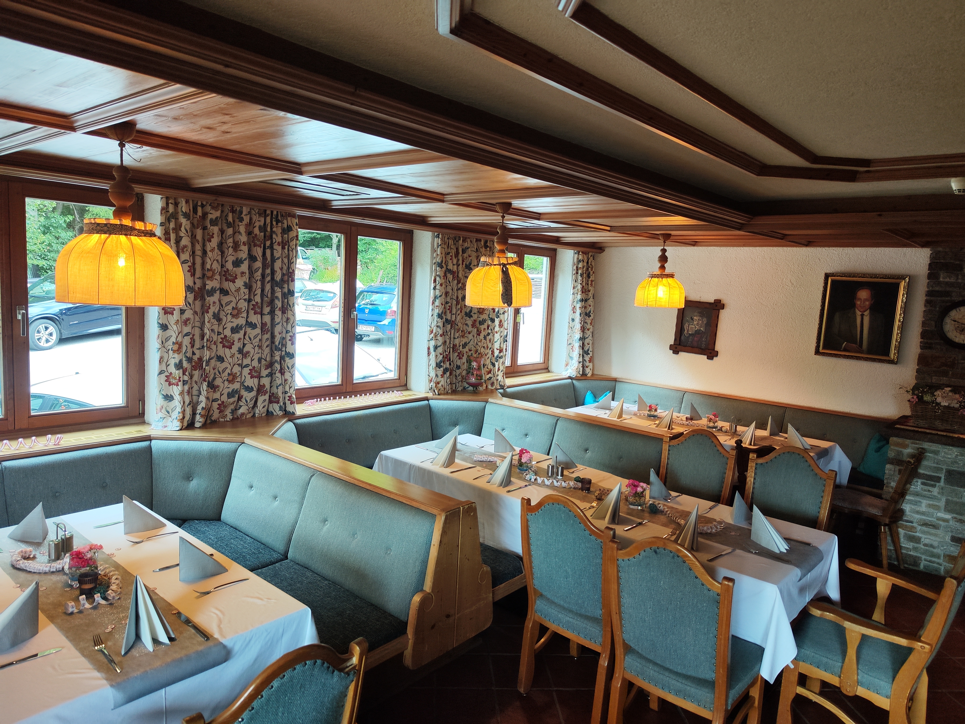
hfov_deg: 73.9
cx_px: 482
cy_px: 362
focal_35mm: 23
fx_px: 641
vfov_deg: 58.9
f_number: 1.69
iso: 349
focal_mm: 7.01
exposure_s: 1/100
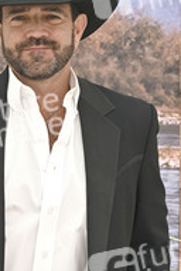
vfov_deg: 15.6
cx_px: 33
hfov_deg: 10.4
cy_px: 198
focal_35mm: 131
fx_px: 988
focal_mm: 63
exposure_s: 1/320
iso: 200
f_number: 7.1
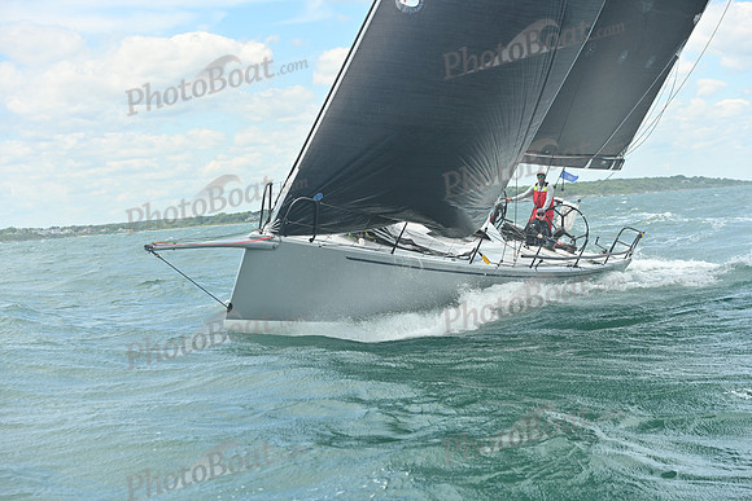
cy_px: 250
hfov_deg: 28.8
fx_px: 1462
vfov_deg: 19.5
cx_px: 376
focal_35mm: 70
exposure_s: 1/1250
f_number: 5
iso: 250
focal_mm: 70
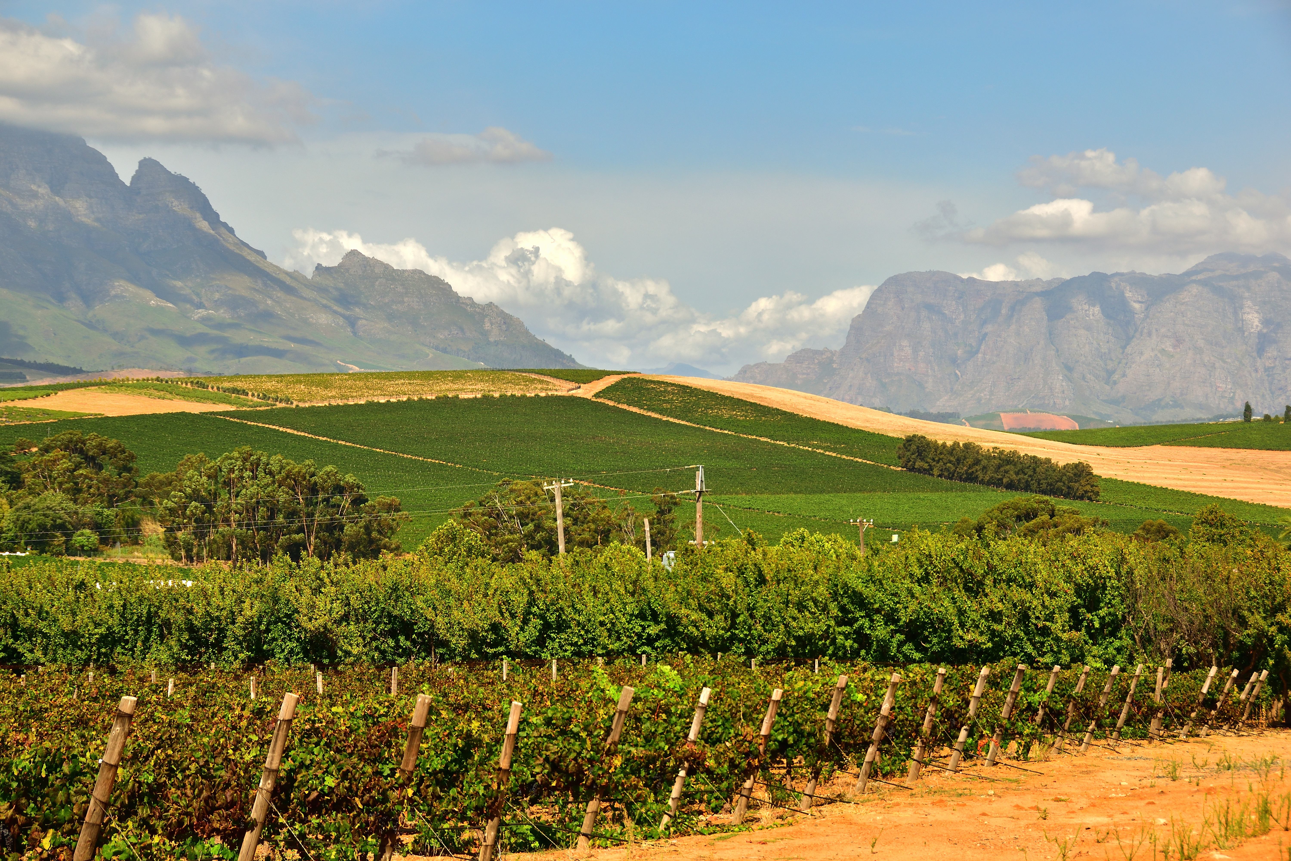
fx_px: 3012
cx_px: 646
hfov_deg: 24.2
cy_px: 430
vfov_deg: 16.3
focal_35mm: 84
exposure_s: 1/500
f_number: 8
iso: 100
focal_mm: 56
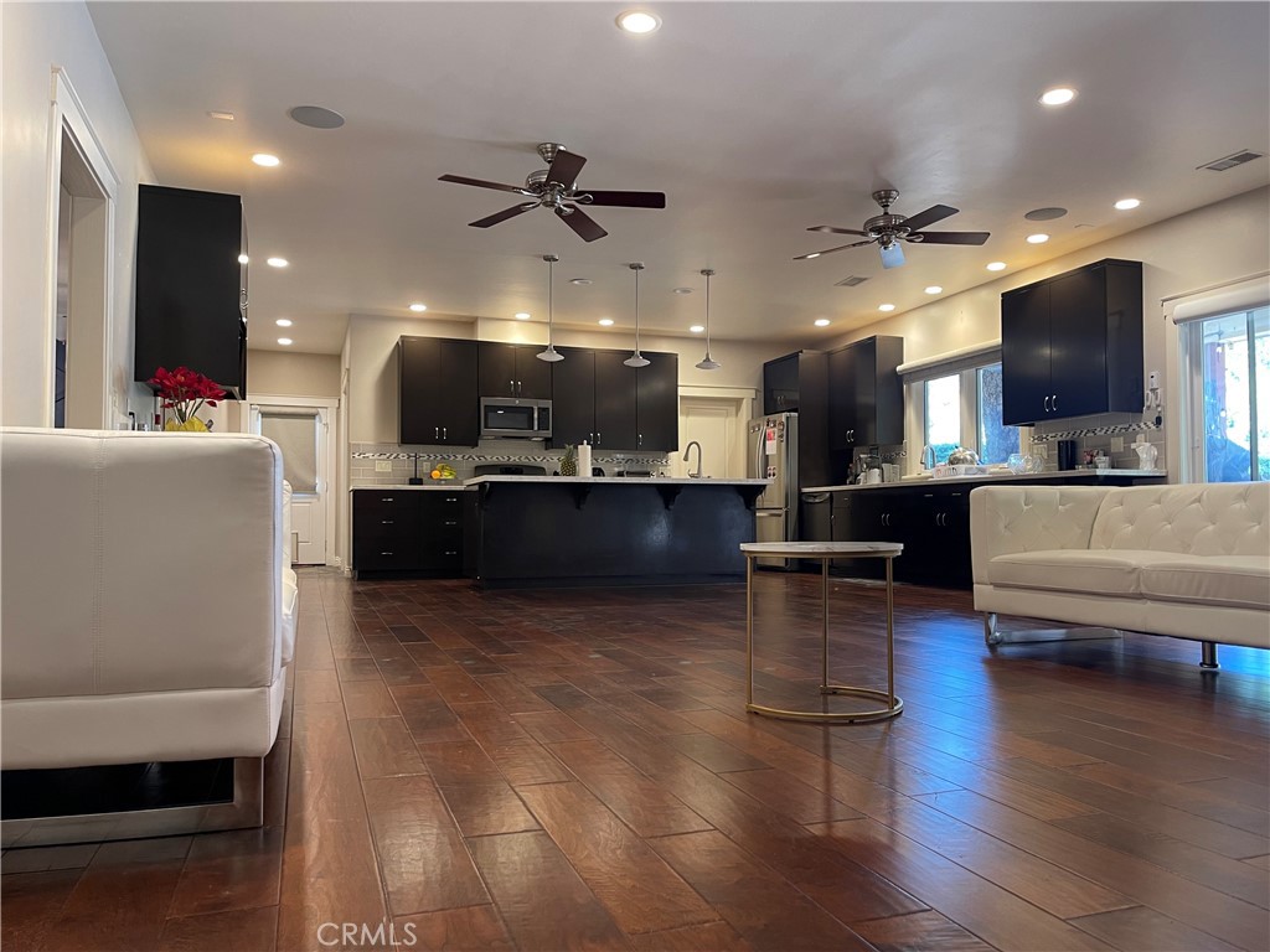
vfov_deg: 54.9
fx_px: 917
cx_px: 635
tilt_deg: +1.1
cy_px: 476
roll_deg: -0.5
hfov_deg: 69.4
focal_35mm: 25
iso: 200
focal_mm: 5.1
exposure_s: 1/60
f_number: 1.6
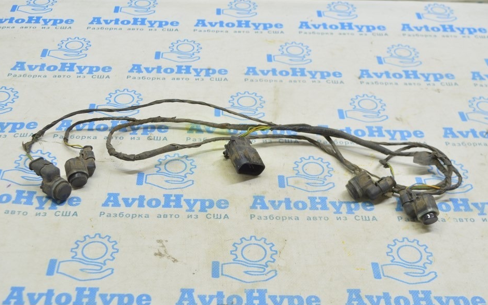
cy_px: 151
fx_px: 686
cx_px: 235
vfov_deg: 25.1
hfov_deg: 39.2
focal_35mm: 52
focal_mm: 31
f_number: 5.6
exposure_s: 1/20
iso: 400
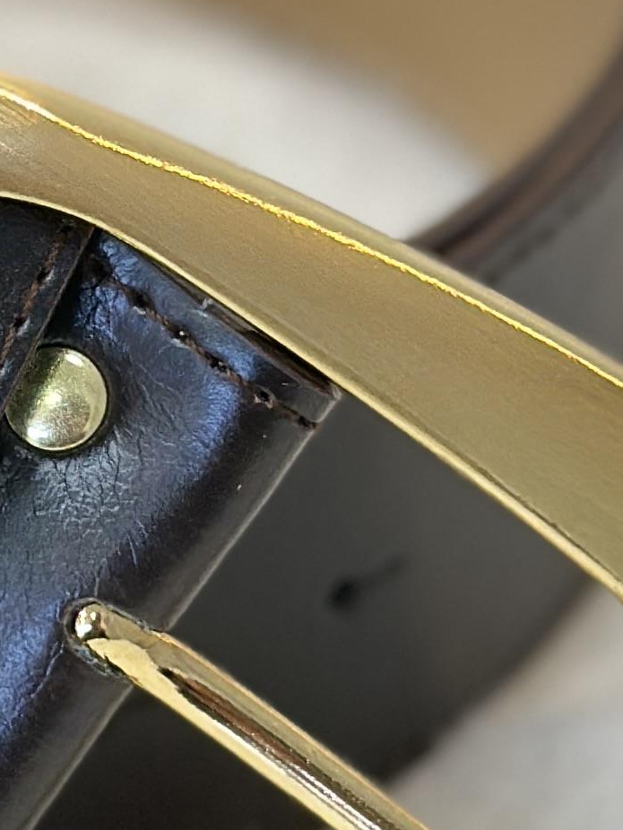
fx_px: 5013
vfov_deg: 9.5
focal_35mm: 209
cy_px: 224
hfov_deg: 7.1
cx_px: -138
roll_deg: -0.7
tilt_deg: -29.6
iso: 200
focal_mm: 6.86
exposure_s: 1/60
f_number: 1.78
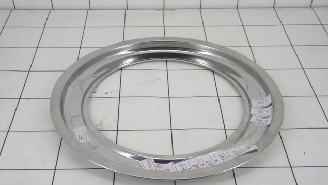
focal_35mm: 56
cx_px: 164
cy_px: 111
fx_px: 487
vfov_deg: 21.4
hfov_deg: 37.2
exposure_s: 1/40
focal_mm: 9.13
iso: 80
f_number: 4
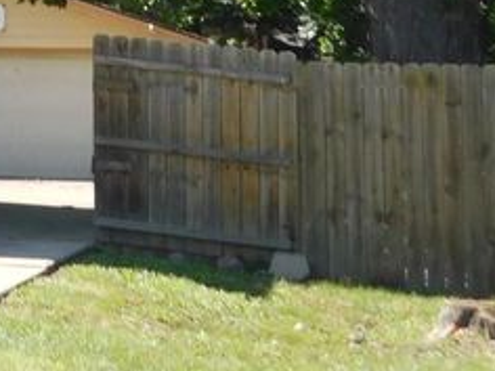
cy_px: -197
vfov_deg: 9.2
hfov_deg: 11.6
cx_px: -428
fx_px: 2231
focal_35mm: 156
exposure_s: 1/500
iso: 125
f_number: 3.5
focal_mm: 6.3
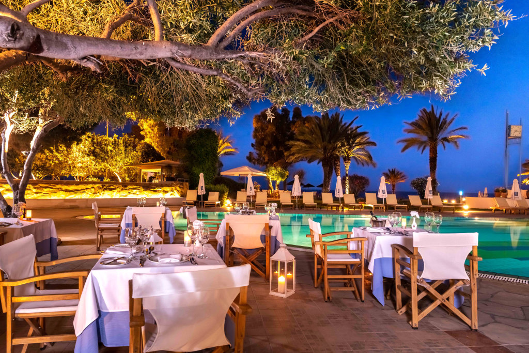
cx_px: 264
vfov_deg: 53.1
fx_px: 353
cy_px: 176
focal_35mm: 24
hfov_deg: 73.7
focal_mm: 24
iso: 1000
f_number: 8
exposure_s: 1/2
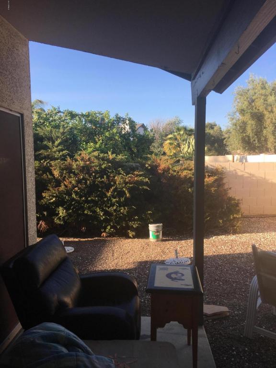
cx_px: 138
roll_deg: +1.2
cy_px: 184
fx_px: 308
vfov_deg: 61.7
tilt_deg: -4.3
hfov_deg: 48.2
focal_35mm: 29
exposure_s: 1/578
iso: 25
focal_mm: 4.15
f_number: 2.2
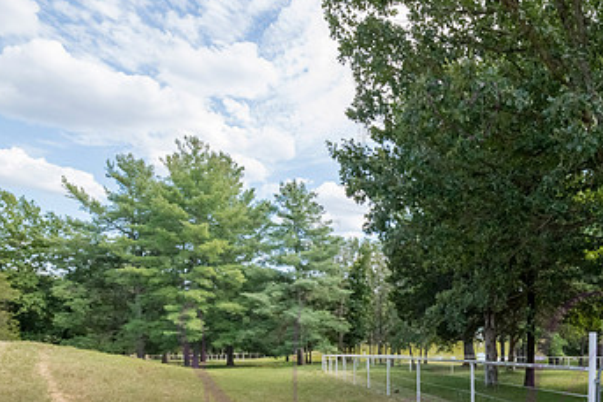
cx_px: 486
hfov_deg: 64.9
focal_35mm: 25
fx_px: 419
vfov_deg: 47.9
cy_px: 333
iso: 800
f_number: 8
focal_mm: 14
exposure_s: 1/500
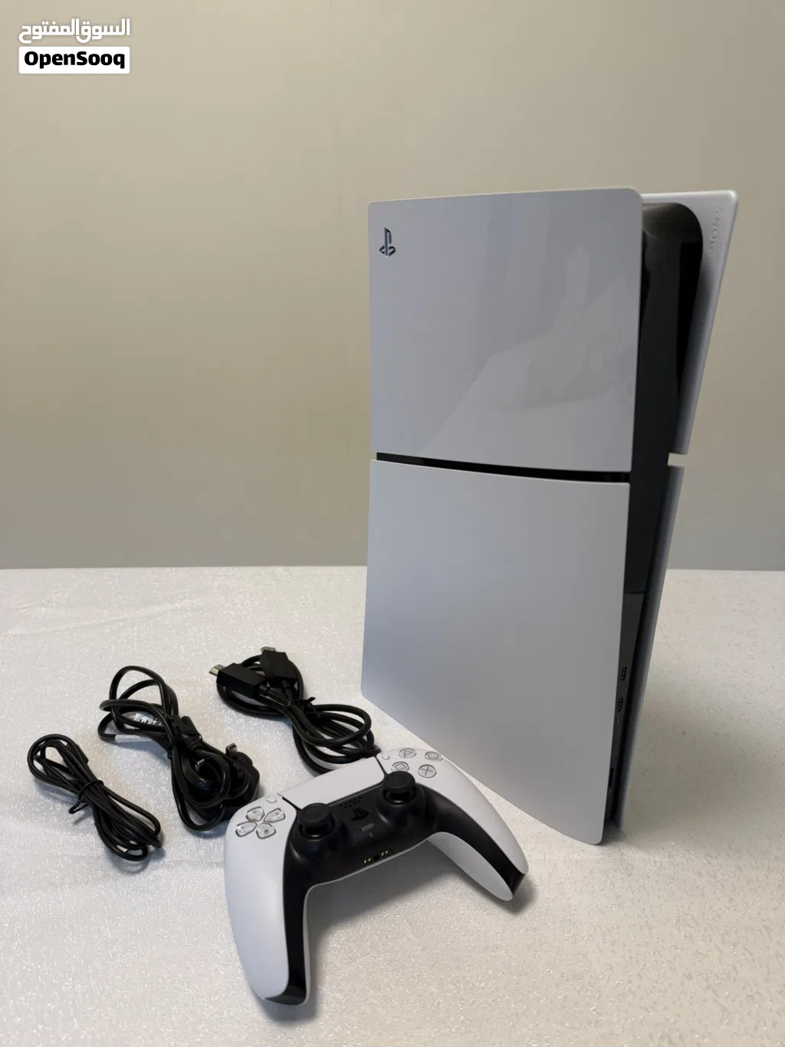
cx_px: 392
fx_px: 726
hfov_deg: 56.8
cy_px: 524
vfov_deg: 71.6
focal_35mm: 24
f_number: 1.78
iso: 200
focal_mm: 6.76
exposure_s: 1/100
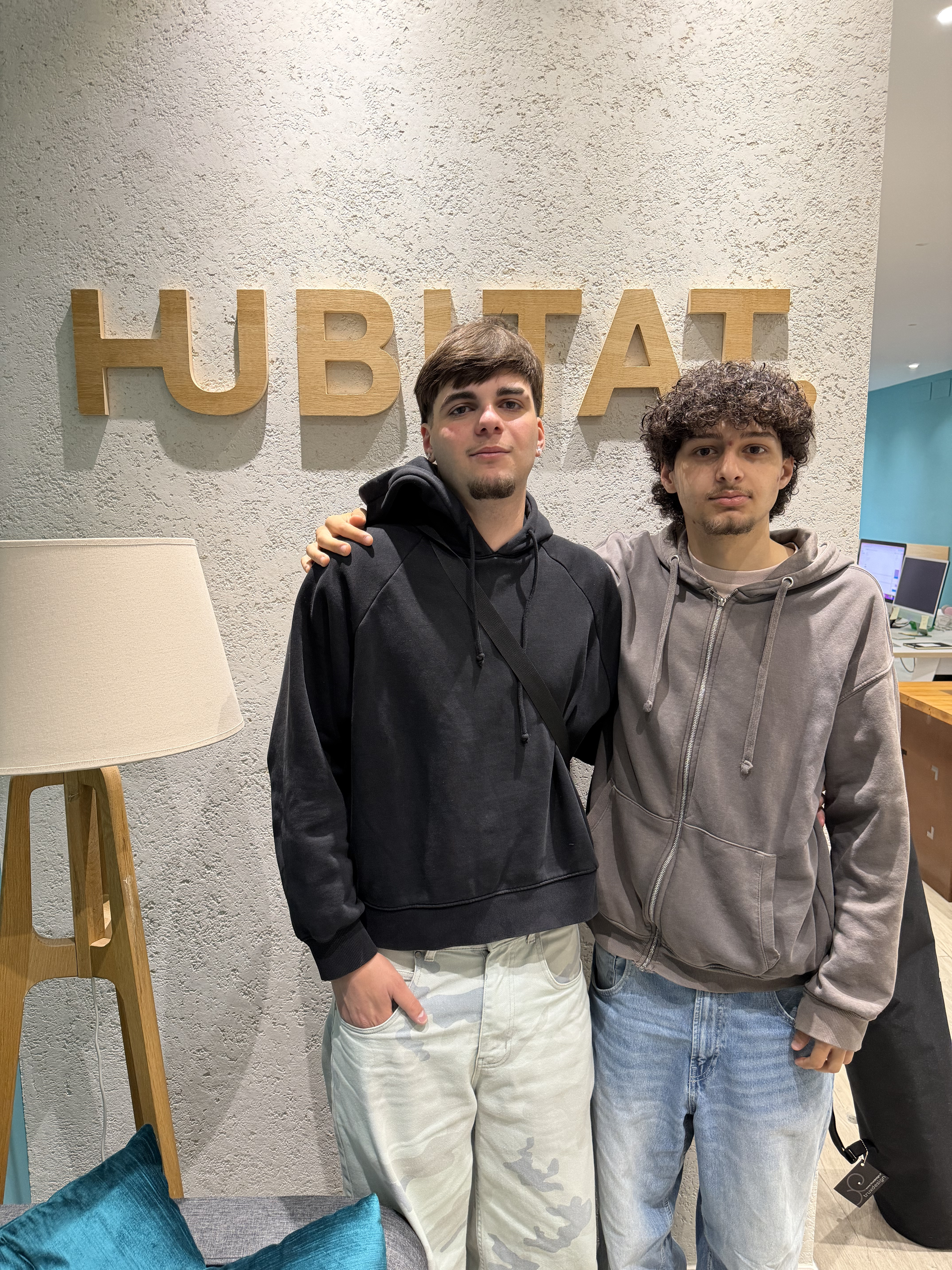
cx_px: 476
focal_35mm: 24
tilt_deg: -9.3
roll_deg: -0.6
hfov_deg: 56.8
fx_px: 880
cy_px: 635
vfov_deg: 71.6
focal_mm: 6.76
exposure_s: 1/60
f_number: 1.78
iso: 320
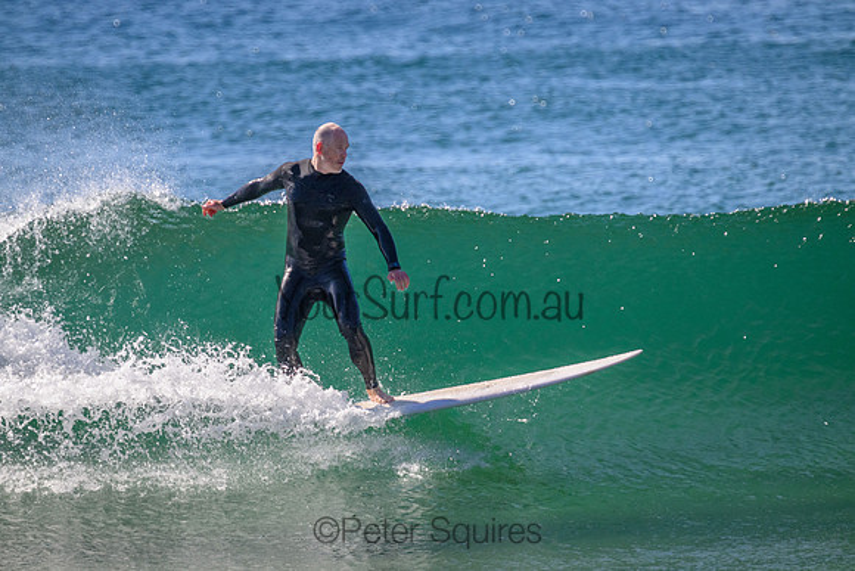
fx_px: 19004
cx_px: 428
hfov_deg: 2.6
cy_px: 286
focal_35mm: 800
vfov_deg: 1.7
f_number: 11
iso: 1800
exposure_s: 1/2000
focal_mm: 800
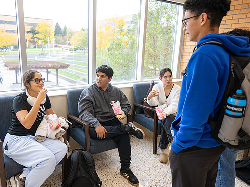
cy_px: 96
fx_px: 195
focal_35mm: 27
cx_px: 107
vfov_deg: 51.3
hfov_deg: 65.0
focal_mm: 24
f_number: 2.8
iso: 250
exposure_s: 1/250
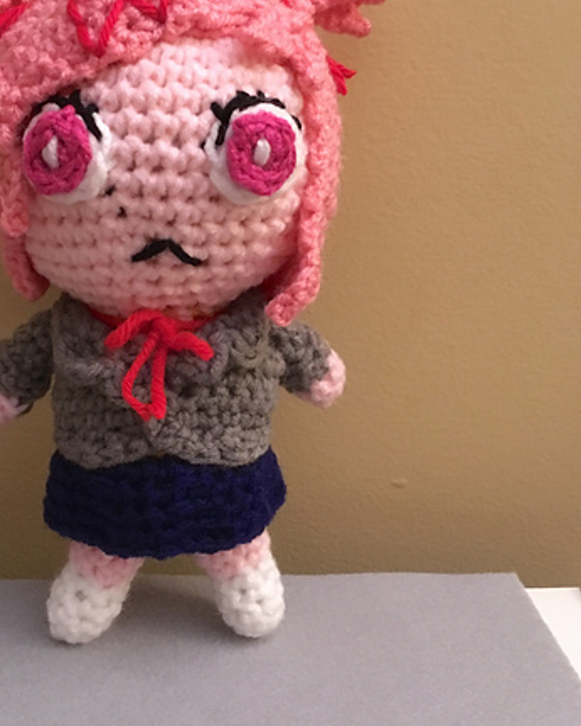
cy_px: 253
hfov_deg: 35.2
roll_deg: +1.0
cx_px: 179
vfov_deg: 43.3
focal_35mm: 42
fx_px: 902
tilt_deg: -15.1
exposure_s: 1/15
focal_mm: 4.15
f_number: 2.2
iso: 500
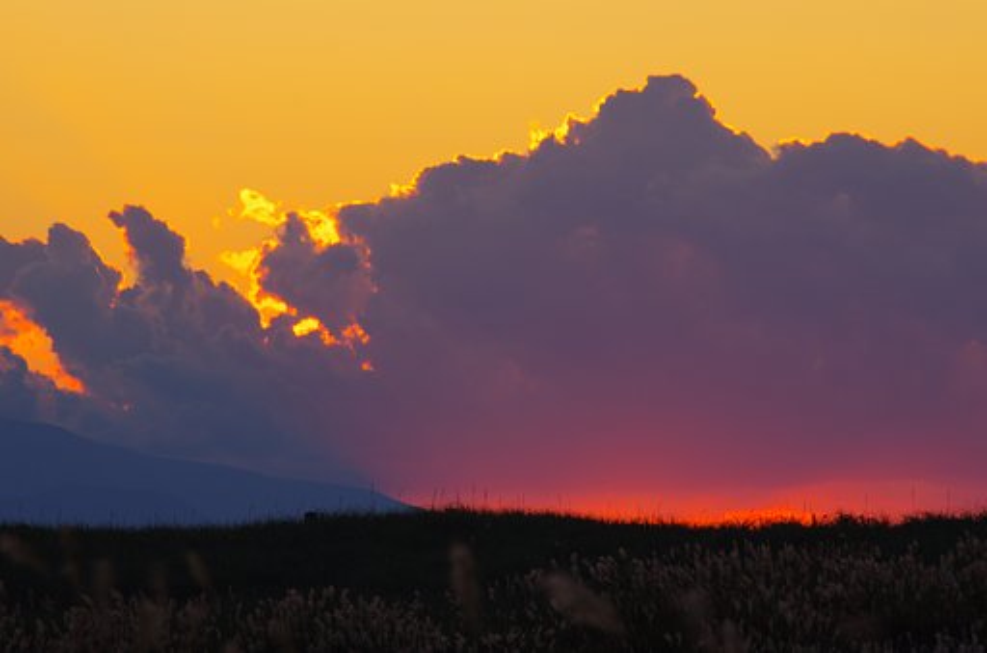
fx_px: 12311
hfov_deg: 4.6
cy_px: 326
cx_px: 494
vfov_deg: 3.0
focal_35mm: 450
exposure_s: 1/8
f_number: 10
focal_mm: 300
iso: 100
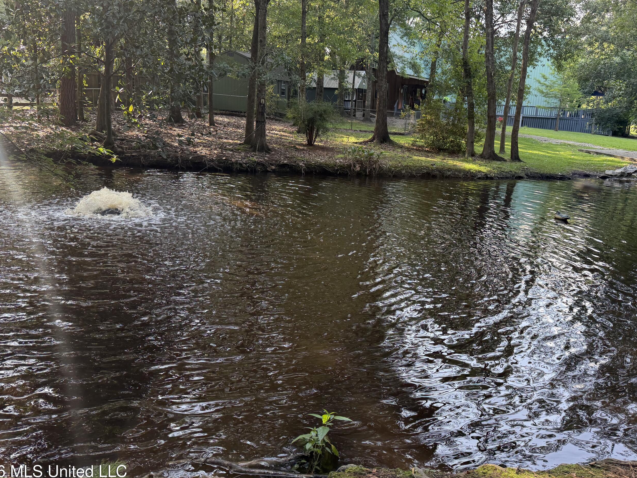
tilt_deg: -10.4
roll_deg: -3.4
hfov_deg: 61.6
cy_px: 209
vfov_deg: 48.1
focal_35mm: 29
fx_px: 534
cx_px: 341
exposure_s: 1/146
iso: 125
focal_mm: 6.76
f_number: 1.78
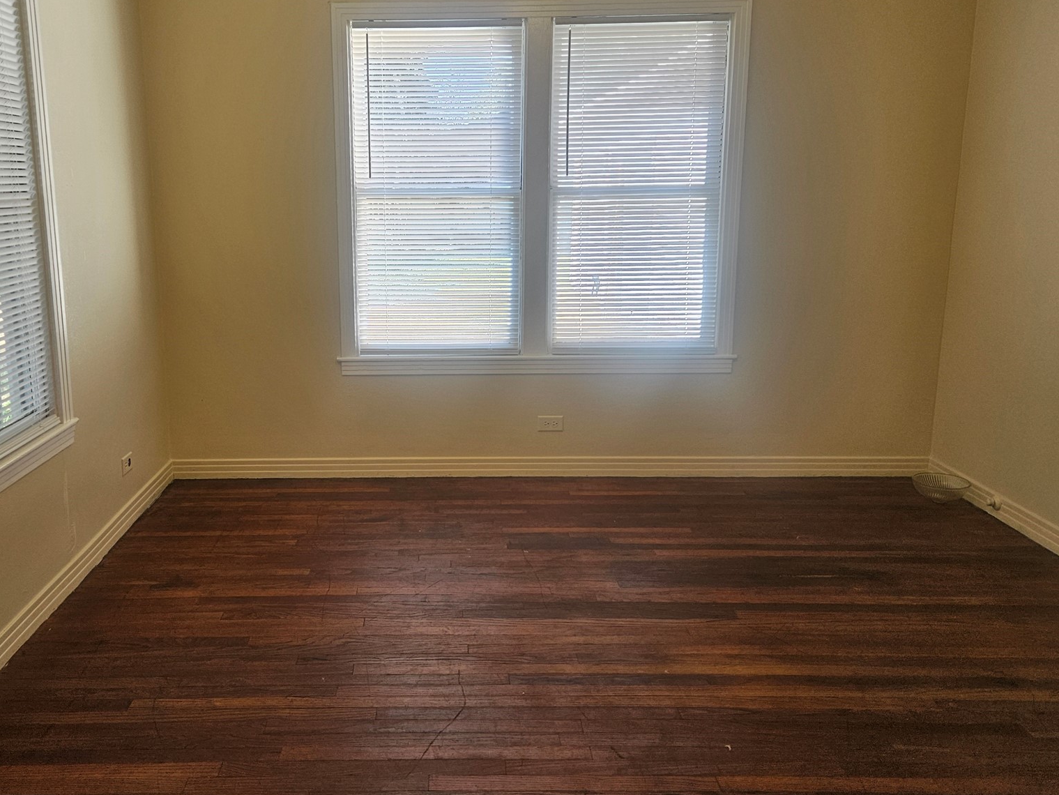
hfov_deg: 57.9
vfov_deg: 45.4
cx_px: 422
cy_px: 370
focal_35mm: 31
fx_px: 949
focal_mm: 5.4
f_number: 1.8
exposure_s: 1/120
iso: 64
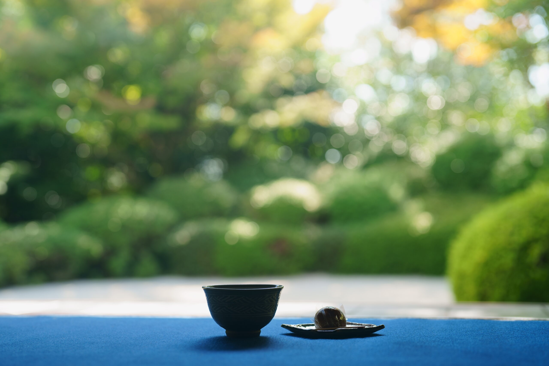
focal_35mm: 50
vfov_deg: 27.0
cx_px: 274
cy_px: 183
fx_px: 762
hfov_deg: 39.6
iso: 100
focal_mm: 50
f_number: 2
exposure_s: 1/125
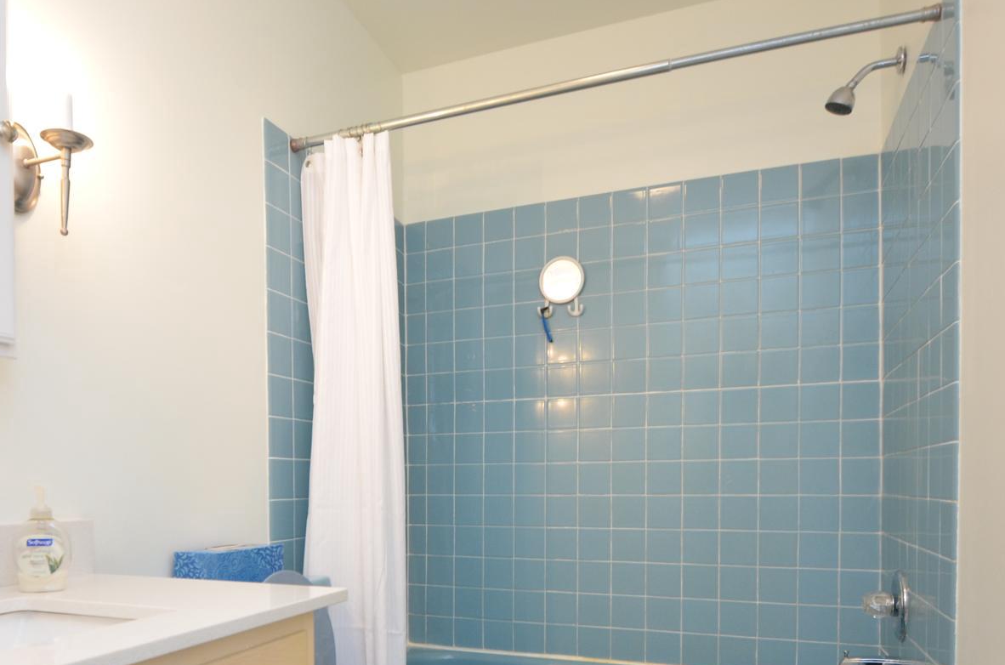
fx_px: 724
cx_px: 408
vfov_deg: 47.6
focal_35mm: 26
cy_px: 492
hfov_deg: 68.9
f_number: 4
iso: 640
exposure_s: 1/60
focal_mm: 10
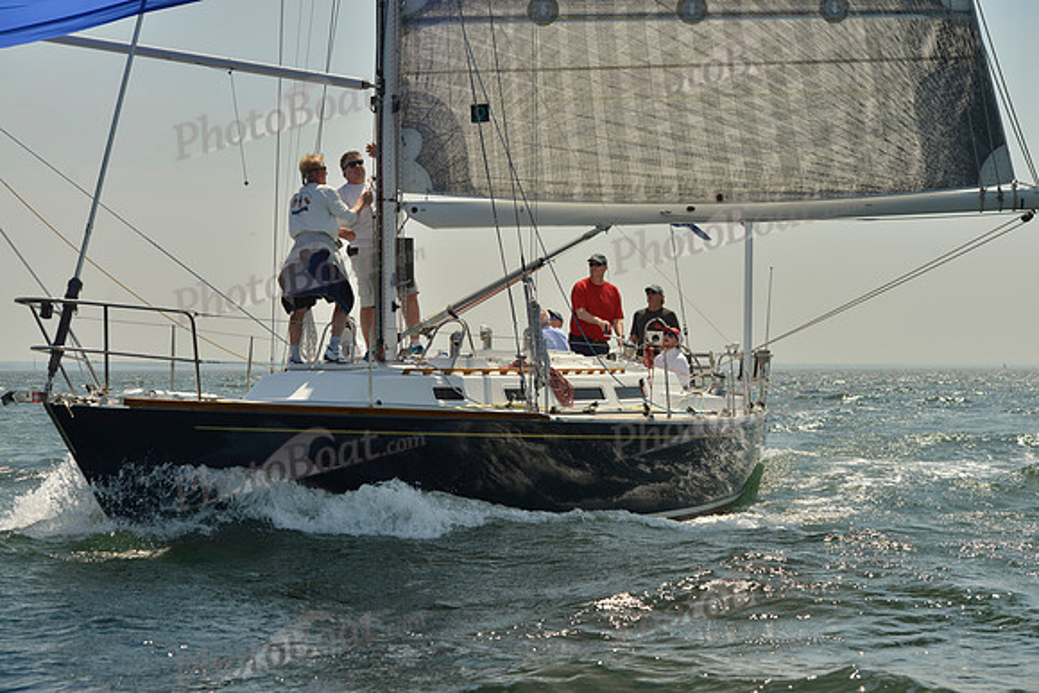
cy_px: 346
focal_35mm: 70
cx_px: 520
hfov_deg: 28.8
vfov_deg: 19.5
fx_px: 2021
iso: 200
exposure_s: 1/1250
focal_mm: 70
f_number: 7.1
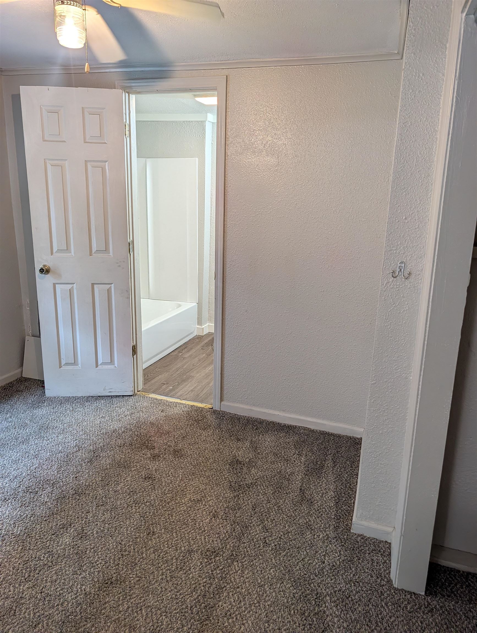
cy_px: 316
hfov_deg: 56.9
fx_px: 440
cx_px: 238
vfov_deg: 71.5
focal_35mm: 24
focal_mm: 6.9
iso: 274
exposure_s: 1/120
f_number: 1.68
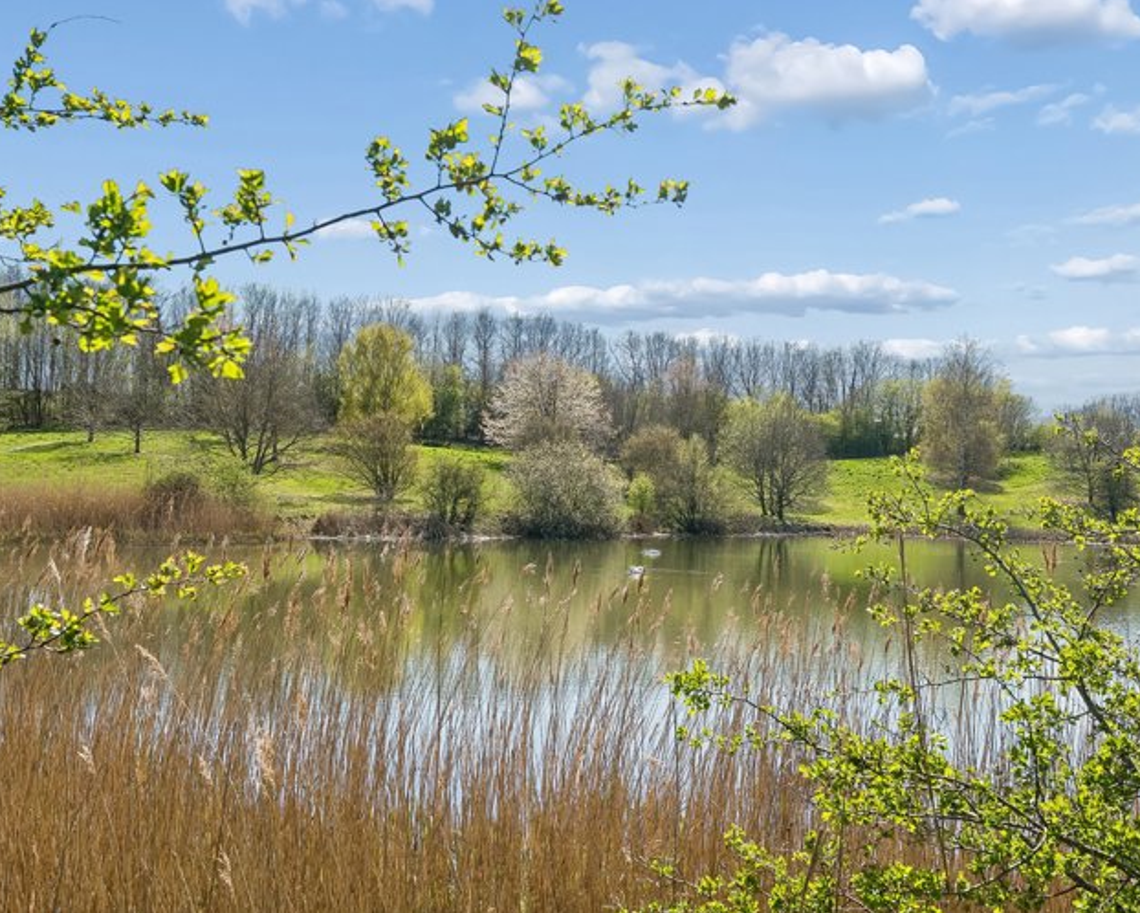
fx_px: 1181
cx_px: 629
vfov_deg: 42.2
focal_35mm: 35
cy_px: 428
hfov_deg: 51.4
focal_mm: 19.8
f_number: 6.3
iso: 800
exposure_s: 1/3200
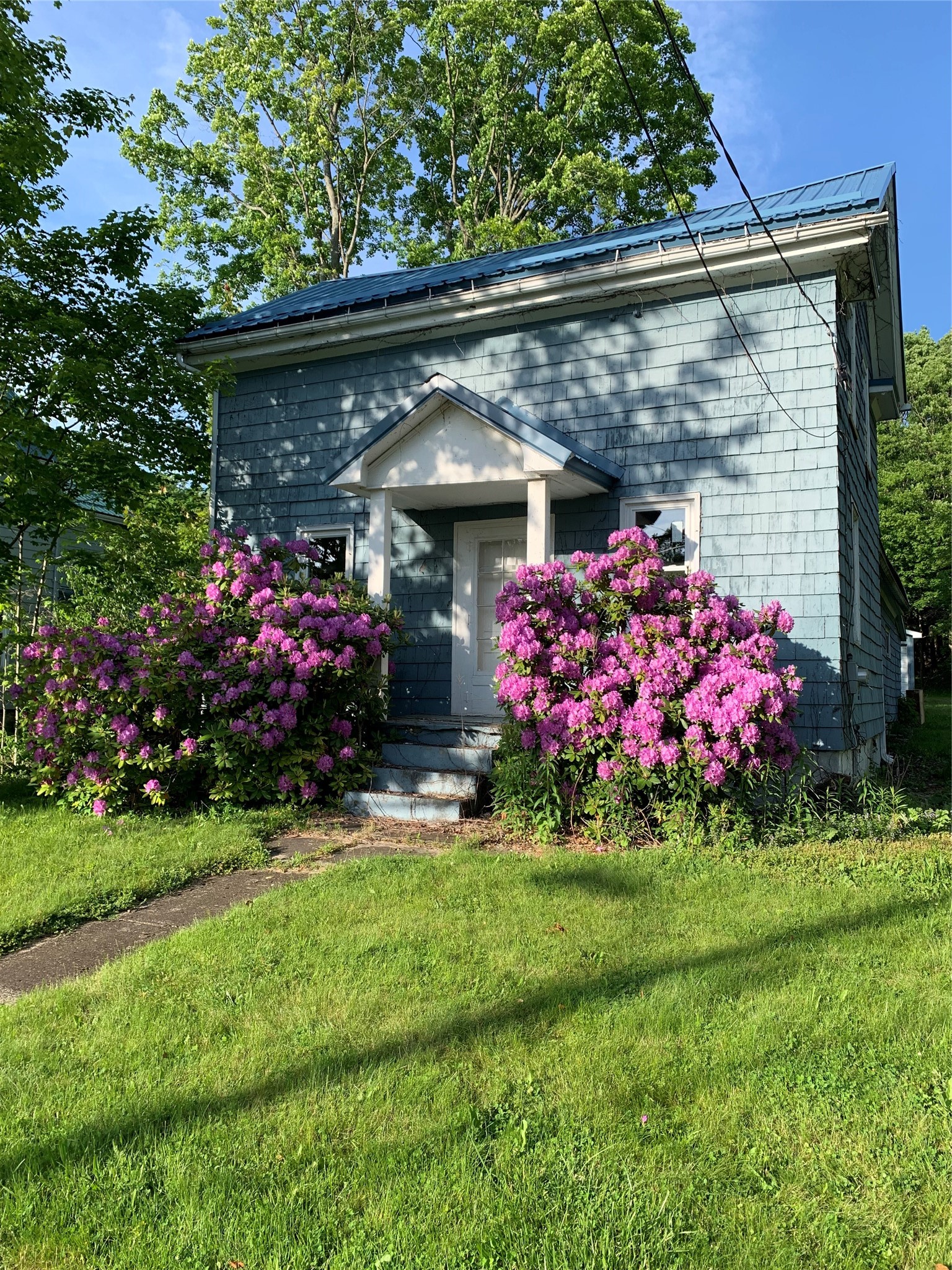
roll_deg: -0.6
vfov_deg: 67.3
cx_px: 476
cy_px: 635
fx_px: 953
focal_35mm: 26
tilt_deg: +4.8
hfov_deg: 53.1
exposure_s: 1/1011
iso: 25
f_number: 1.8
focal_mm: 4.25
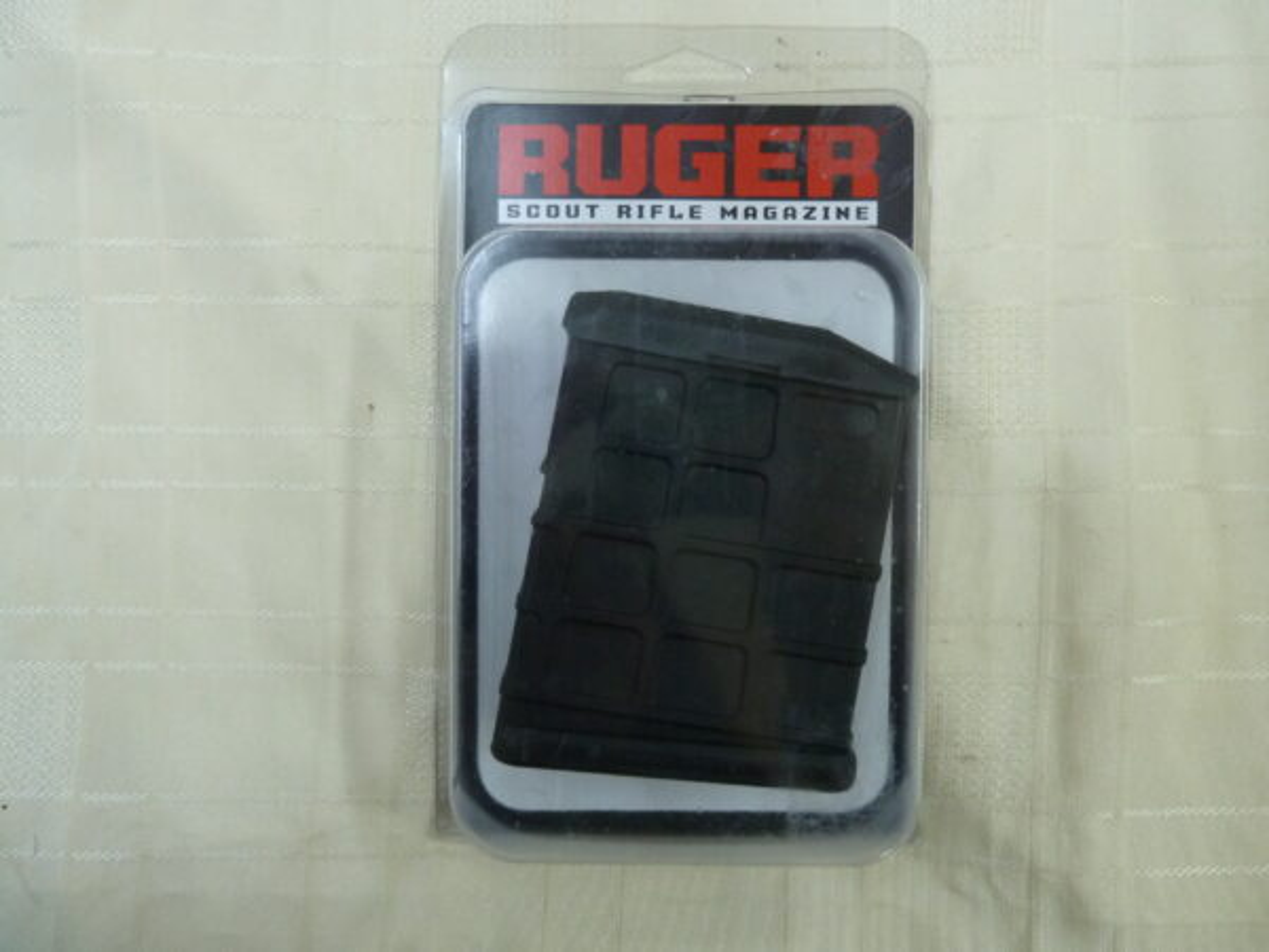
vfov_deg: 54.9
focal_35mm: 25
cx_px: 634
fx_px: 916
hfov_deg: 69.4
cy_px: 476
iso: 320
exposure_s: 1/30
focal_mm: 4.1
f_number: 3.3
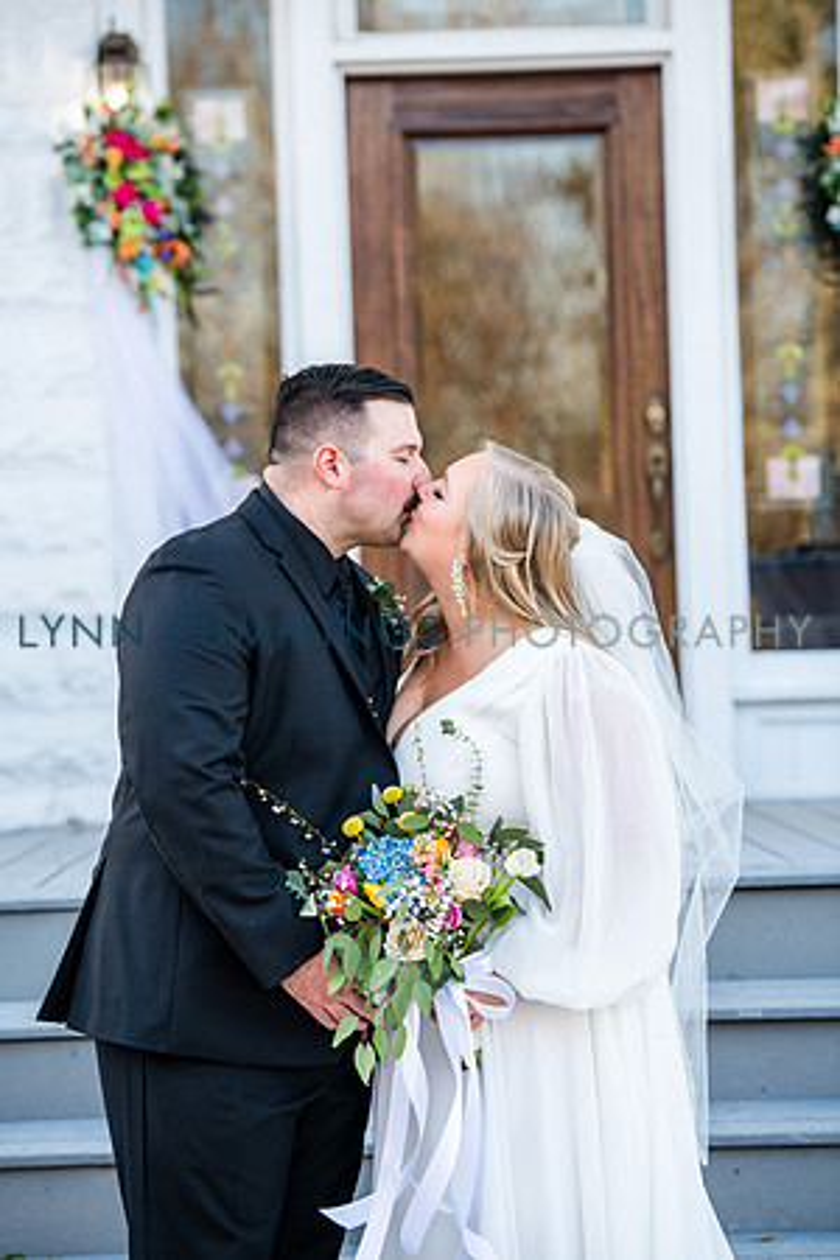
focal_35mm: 116
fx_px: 4060
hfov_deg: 11.8
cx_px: 420
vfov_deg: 17.6
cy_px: 630
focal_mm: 116
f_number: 4
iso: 200
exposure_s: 1/200
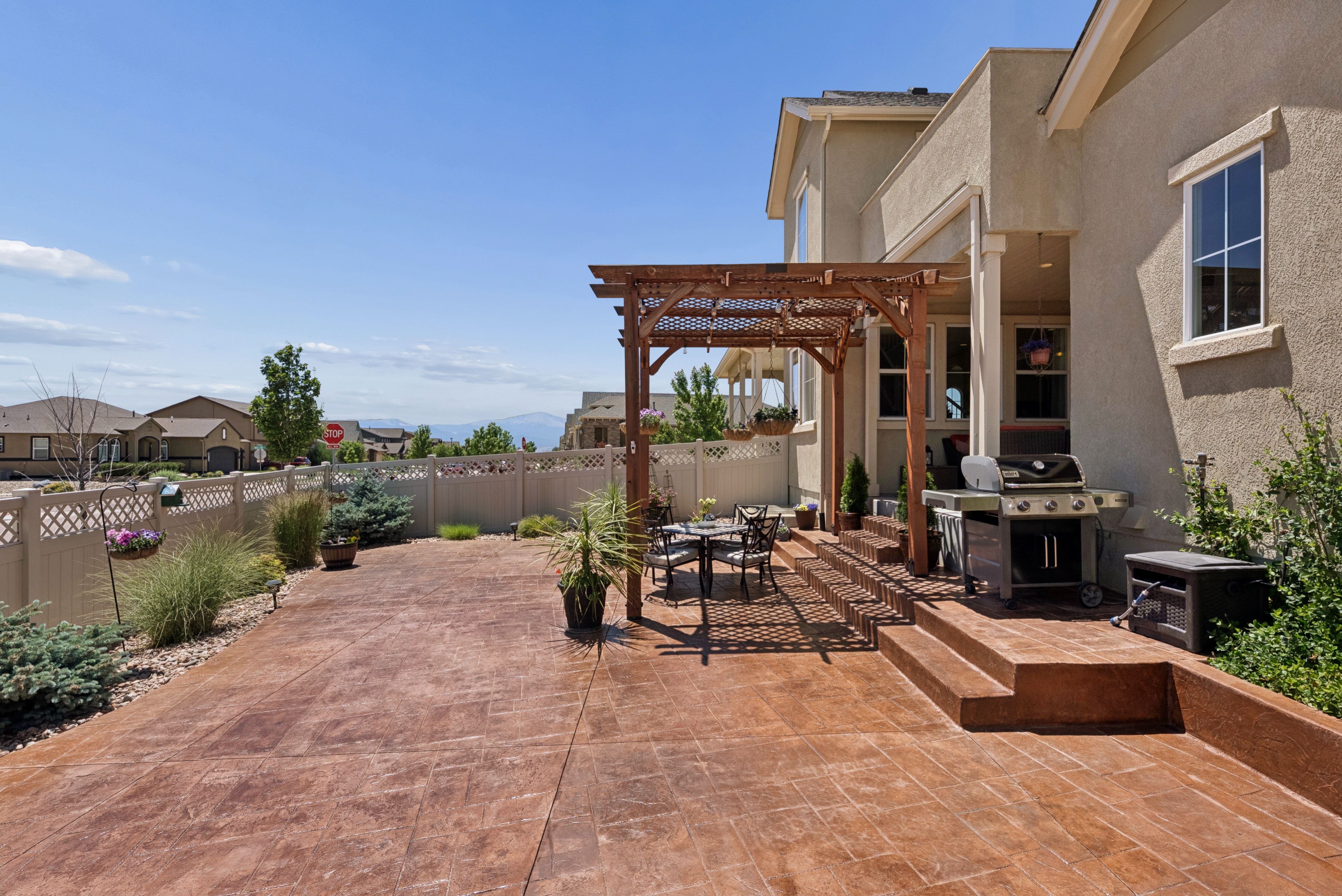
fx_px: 597
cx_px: 671
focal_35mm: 16
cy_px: 448
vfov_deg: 73.8
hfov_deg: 96.7
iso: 250
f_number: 9
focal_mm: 16
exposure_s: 1/1000
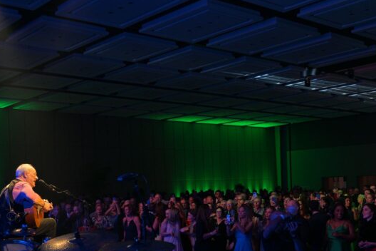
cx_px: 207
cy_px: 189
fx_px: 522
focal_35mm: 50
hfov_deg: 39.6
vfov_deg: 26.6
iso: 320
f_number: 6.3
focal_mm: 33
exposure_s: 1/40
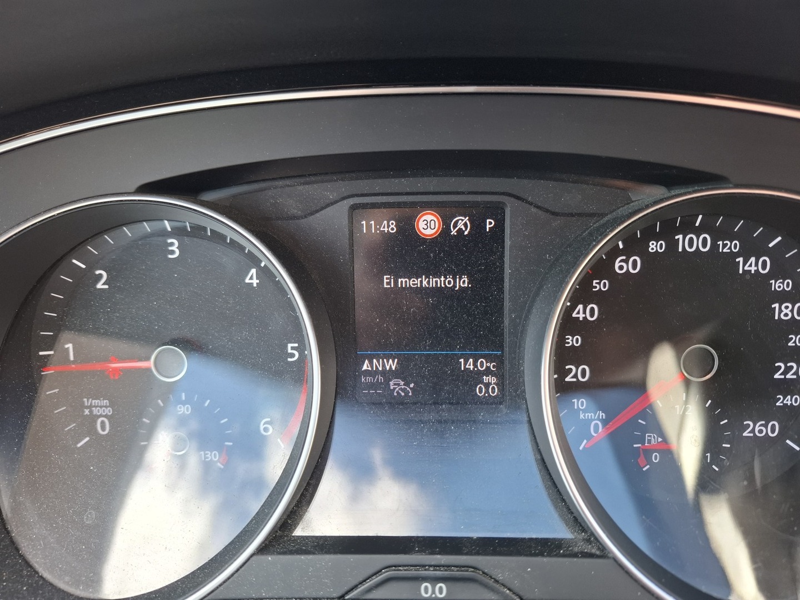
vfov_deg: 58.9
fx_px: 532
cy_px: 300
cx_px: 400
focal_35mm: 23
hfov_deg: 73.9
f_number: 1.8
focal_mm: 5.54
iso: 100
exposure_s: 1/100
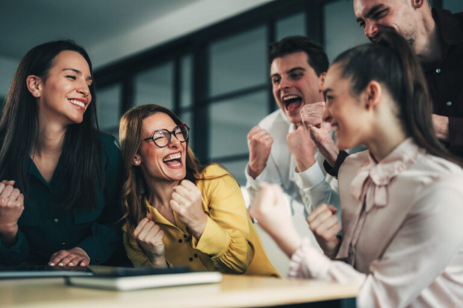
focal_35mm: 50
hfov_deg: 39.6
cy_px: 154
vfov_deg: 27.0
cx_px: 232
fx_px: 643
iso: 400
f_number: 1.2
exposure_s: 1/320
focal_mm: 50
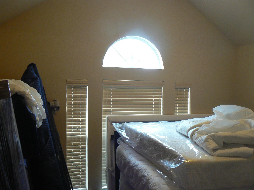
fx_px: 264
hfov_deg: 51.4
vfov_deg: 39.7
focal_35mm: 36
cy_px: 95
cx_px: 127
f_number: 2.8
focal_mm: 6
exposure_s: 1/30
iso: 200
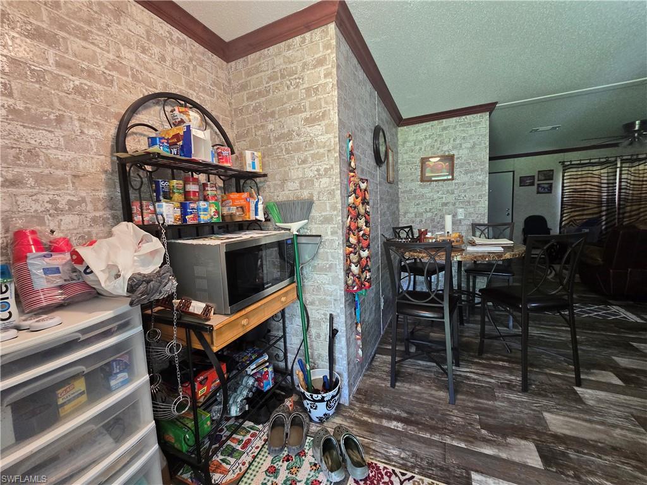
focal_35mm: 13
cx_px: 324
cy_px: 242
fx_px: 243
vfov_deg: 89.9
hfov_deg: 106.2
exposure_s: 1/60
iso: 400
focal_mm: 2.2
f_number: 2.2
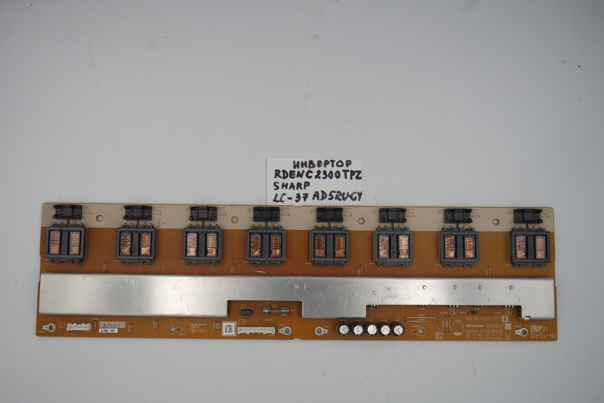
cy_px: 202
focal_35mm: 37
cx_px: 302
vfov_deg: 35.9
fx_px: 621
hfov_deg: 51.9
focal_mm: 14
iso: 160
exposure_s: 1/125
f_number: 5.6
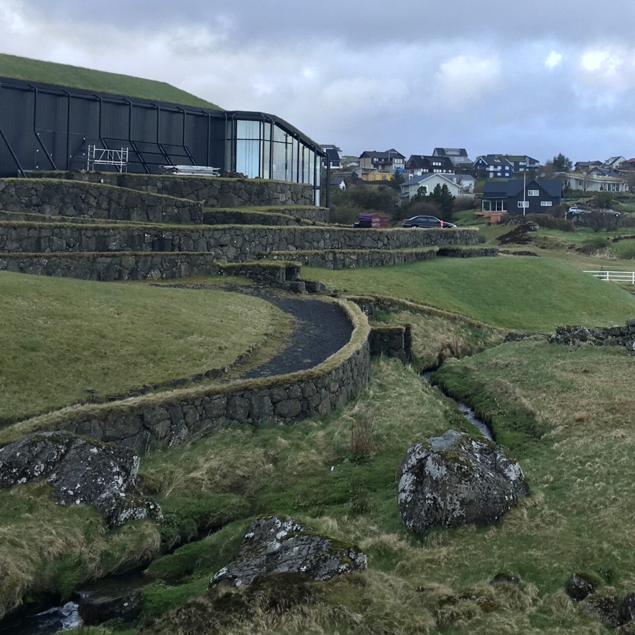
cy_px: 191
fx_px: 1079
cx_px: 542
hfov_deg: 31.6
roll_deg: +0.1
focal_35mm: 52
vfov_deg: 32.4
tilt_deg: +2.3
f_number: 2.2
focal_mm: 4.15
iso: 25
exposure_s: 1/190
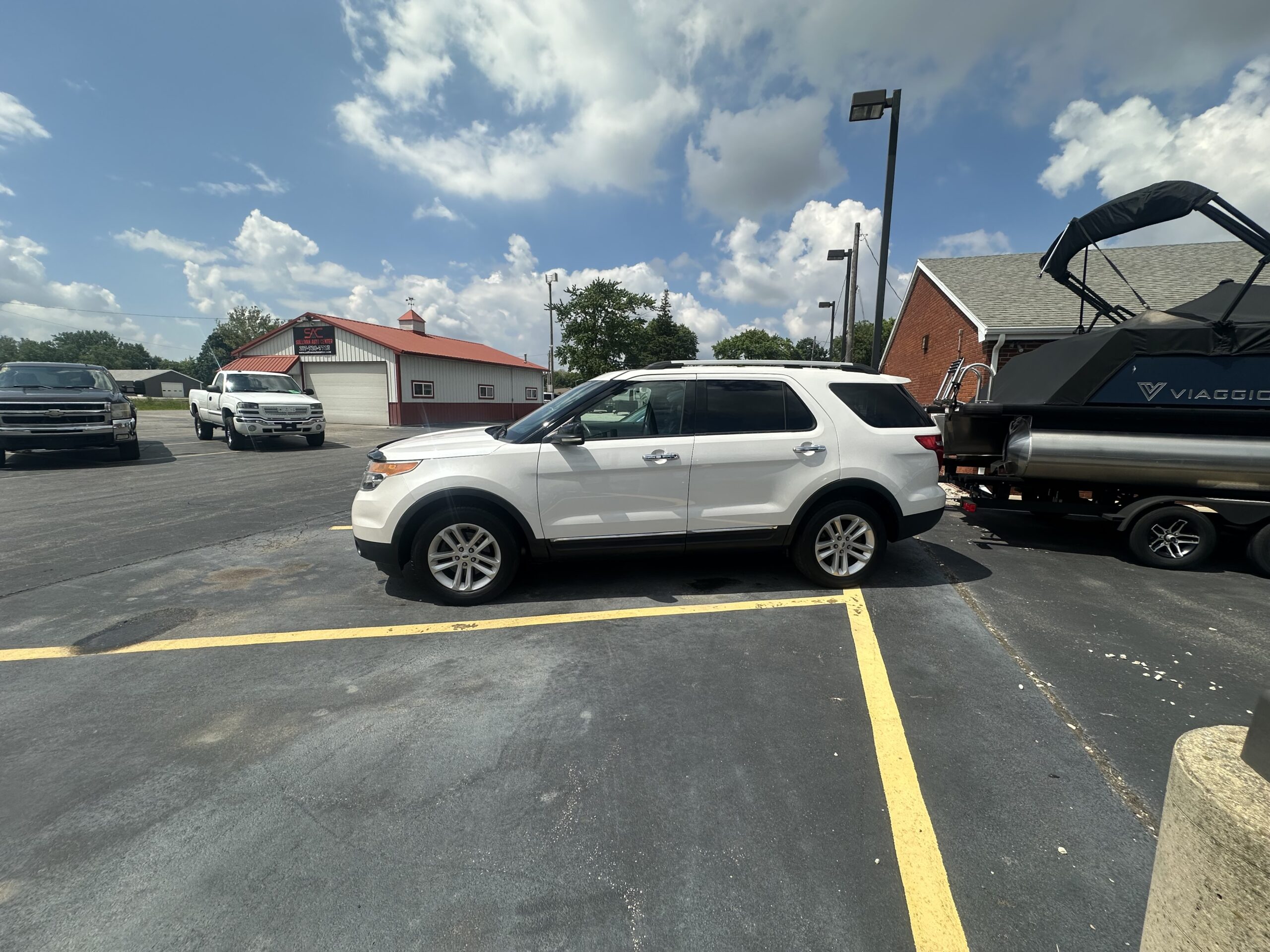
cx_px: 635
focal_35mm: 14
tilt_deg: -7.4
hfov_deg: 102.1
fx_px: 514
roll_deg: -2.0
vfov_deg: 85.7
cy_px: 476
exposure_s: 1/3205
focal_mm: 2.22
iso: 50
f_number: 2.2
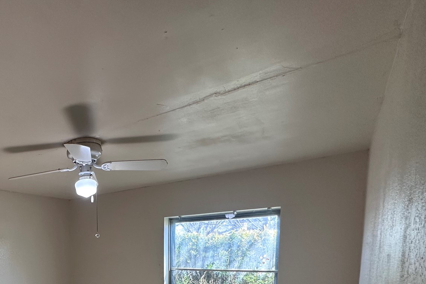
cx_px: 71
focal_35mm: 26
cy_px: 284
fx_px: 308
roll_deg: +1.8
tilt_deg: -6.8
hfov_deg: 62.1
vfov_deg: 42.8
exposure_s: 1/120
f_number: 2.2
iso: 125
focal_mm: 2.22
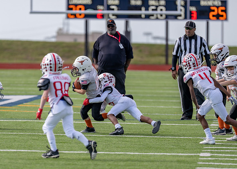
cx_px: 105
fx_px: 1998
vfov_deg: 4.8
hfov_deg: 6.8
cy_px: 103
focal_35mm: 297
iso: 160
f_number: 2.8
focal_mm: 200
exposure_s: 1/3200
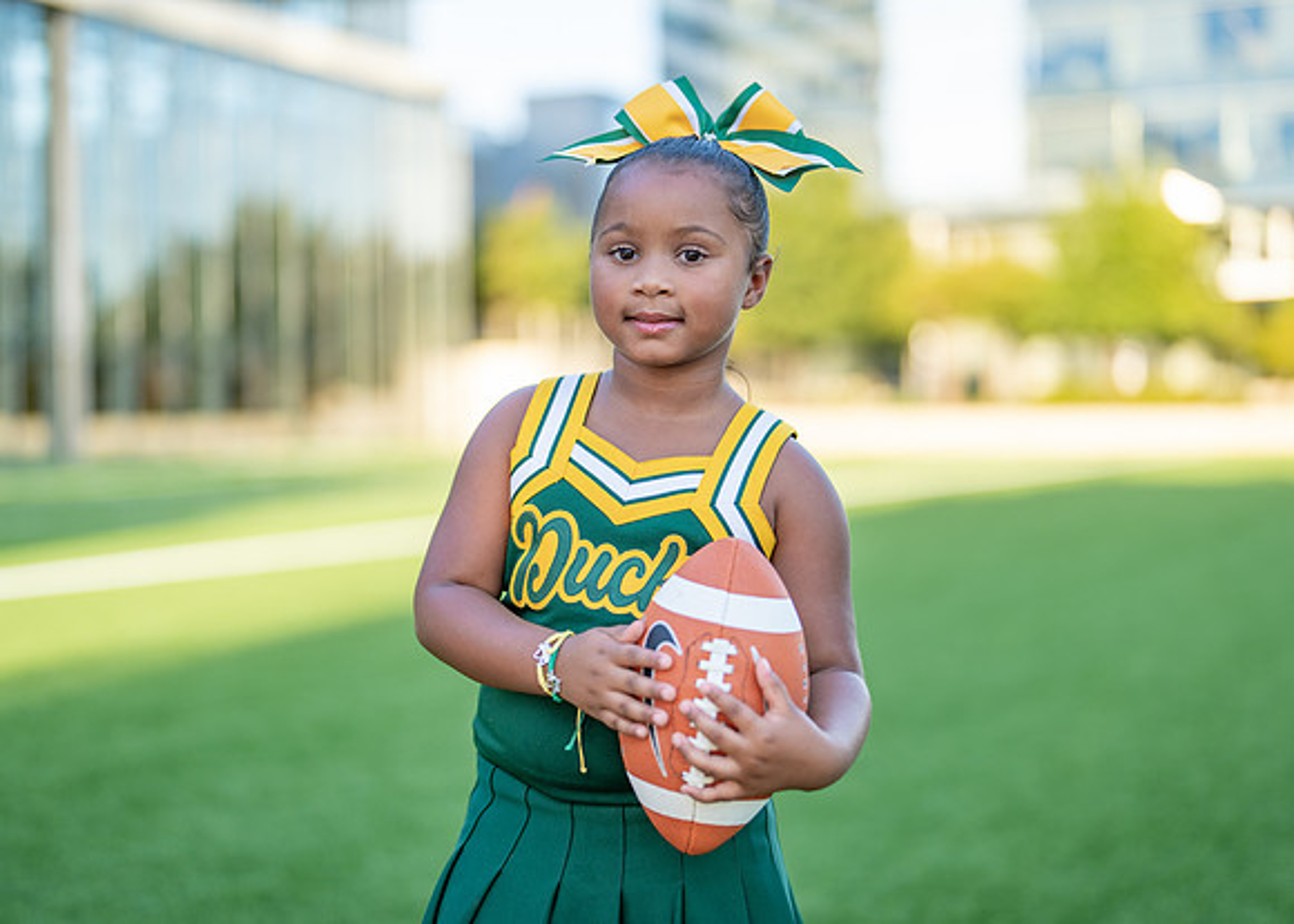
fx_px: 2039
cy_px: 474
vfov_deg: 25.5
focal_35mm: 55
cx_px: 677
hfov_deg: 35.2
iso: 100
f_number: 1.2
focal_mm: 50
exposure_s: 1/1000
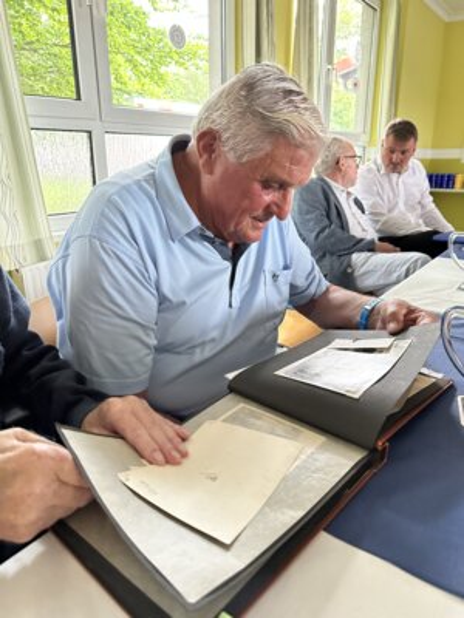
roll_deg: +1.1
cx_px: 232
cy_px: 309
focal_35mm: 24
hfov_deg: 56.8
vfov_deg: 71.6
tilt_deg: -18.9
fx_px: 429
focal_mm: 6.86
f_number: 1.78
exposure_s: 1/60
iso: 640
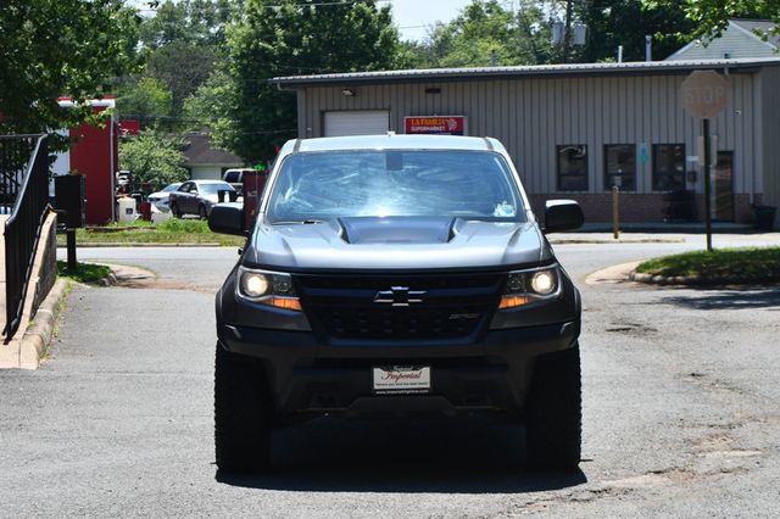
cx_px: 390
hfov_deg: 19.5
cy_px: 260
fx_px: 2274
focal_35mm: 105
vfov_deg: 13.0
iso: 110
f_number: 8
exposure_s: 1/250
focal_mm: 70
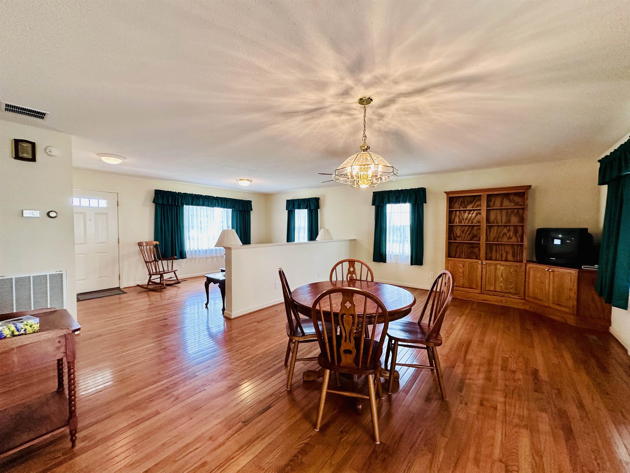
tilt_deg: -0.6
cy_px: 236
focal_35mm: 14
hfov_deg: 102.1
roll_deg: +0.0
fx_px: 255
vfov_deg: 85.7
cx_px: 315
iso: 200
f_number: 2.2
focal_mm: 2.22
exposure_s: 1/120
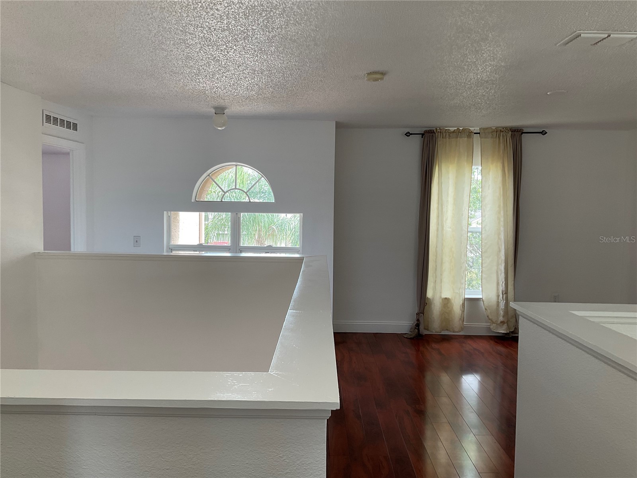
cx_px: 318
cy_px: 239
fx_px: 534
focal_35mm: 29
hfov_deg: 61.7
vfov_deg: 48.2
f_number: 1.8
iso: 40
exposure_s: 1/120
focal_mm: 3
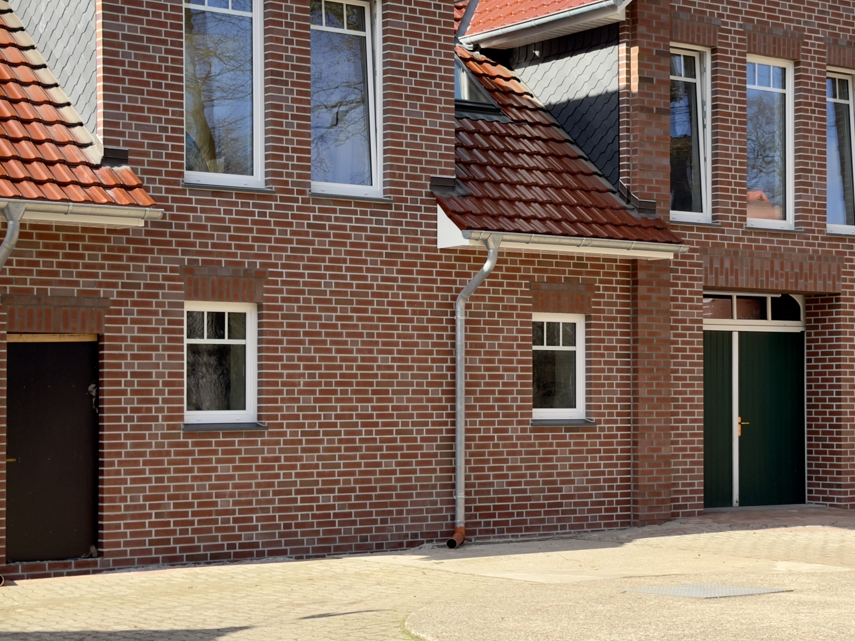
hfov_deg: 25.2
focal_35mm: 77
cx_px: 594
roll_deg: +0.2
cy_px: 198
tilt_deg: +4.8
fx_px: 1902
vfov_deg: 19.1
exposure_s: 1/2342
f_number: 1.78
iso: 64
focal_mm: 6.76
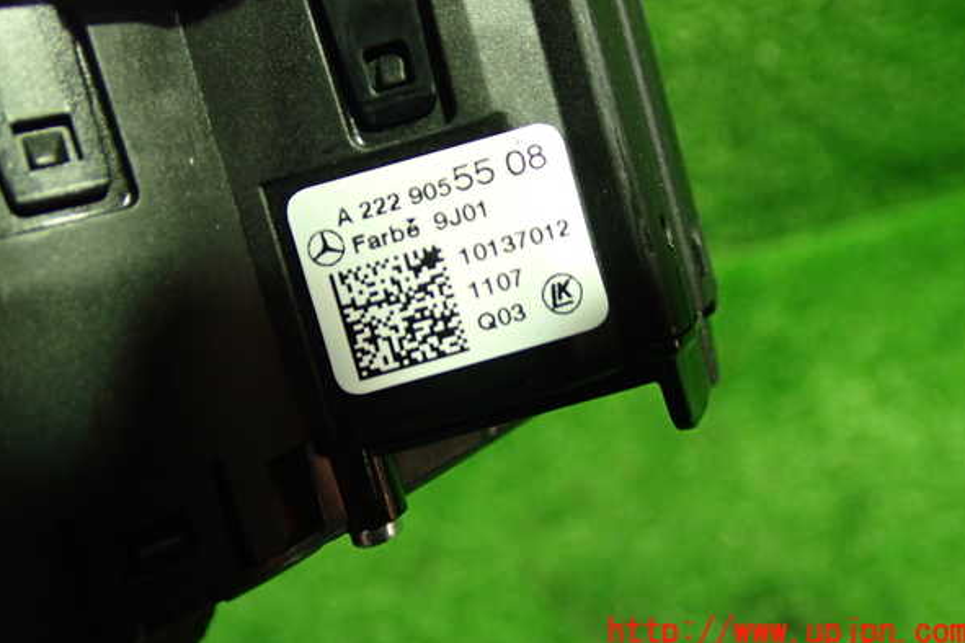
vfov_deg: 35.0
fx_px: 1019
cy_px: 286
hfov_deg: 50.7
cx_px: 487
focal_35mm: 38
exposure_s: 1/40
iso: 400
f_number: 2.5
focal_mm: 6.37
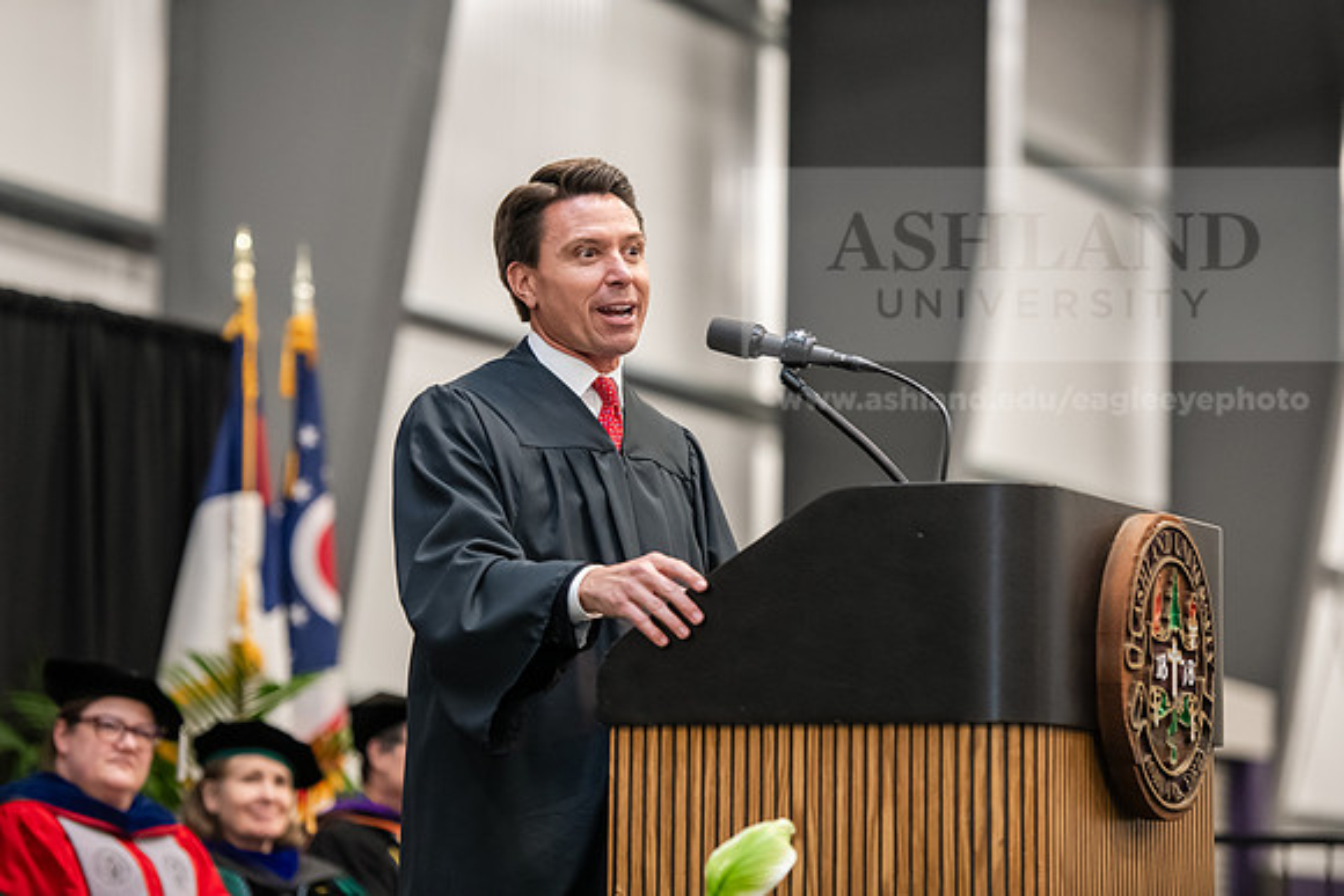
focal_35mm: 130
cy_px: 448
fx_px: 4854
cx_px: 672
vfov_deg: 10.6
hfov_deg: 15.8
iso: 3200
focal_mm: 130
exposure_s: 1/200
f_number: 3.2
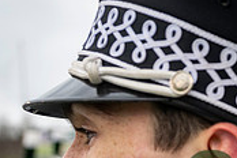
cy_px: 215
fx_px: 527
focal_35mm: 80
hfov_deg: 23.1
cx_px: 289
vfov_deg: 16.0
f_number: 2.8
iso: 160
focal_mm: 24
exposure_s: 1/500
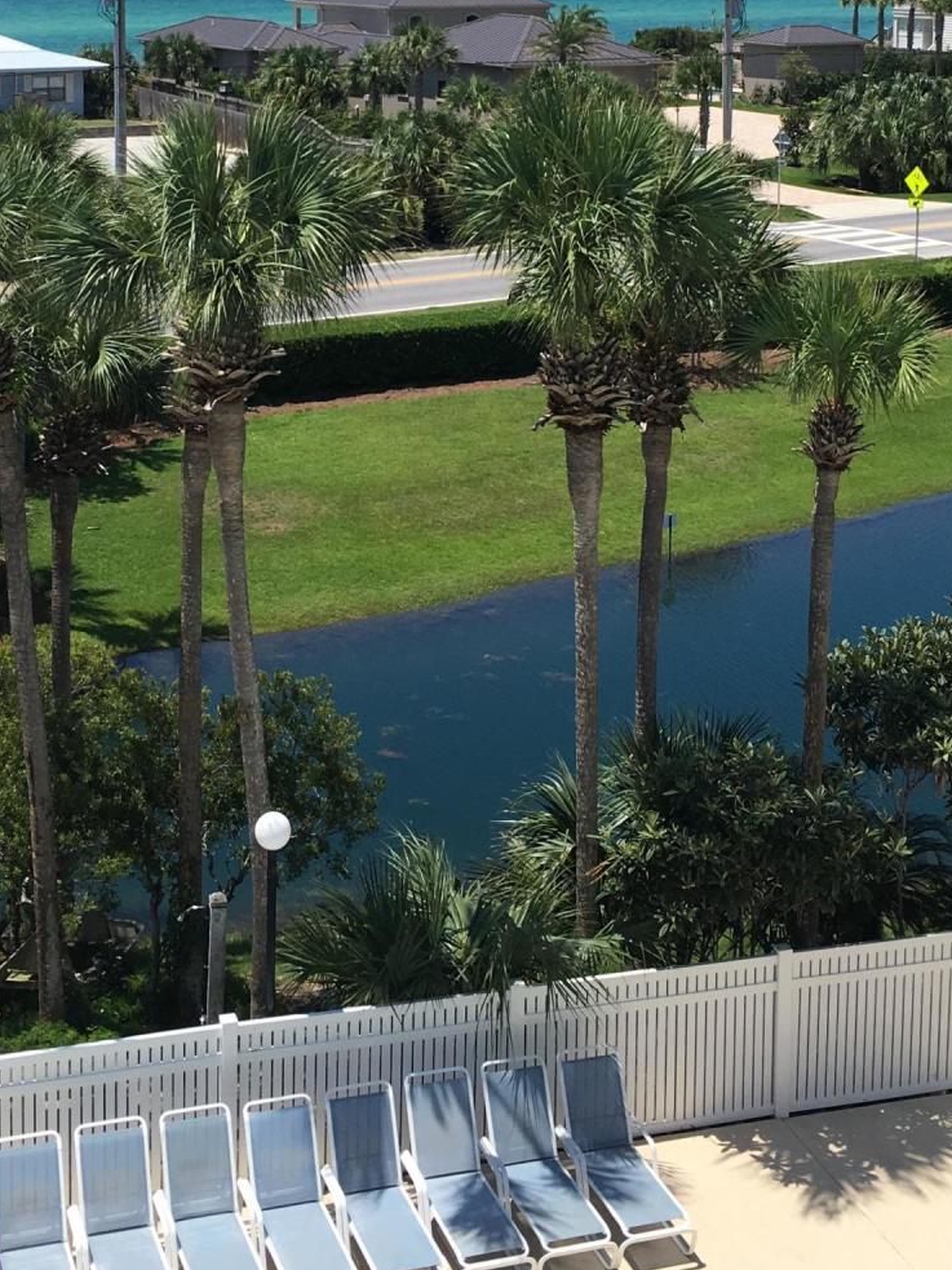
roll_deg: -0.5
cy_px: 167
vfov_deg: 31.4
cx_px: 426
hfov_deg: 24.8
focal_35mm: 59
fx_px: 2164
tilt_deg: -7.3
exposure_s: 1/1672
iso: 25
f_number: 2.2
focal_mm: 4.15
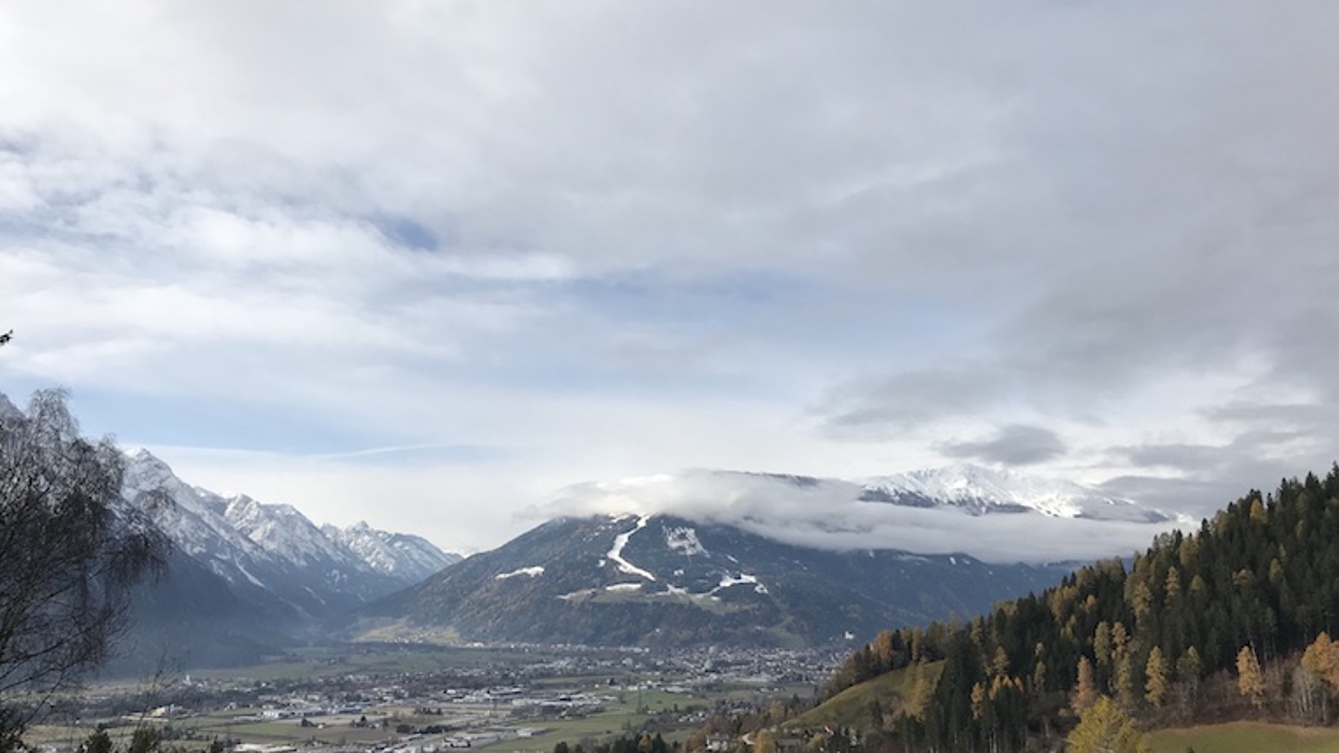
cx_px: 693
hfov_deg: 61.0
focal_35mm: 32
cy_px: 420
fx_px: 1136
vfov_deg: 36.6
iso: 20
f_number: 1.8
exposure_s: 1/3300
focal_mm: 3.99
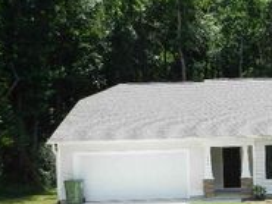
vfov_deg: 23.4
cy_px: 152
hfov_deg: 29.3
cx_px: 268
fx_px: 487
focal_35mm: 62
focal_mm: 4
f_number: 3.4
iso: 160
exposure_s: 1/800
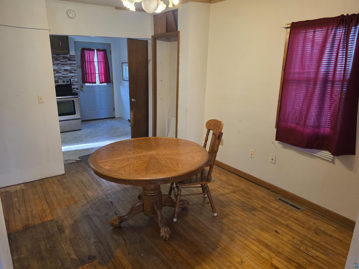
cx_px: 180
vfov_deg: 58.9
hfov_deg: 73.9
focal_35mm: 23
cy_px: 134
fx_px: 239
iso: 200
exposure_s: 1/120
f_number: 1.4
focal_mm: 6.5
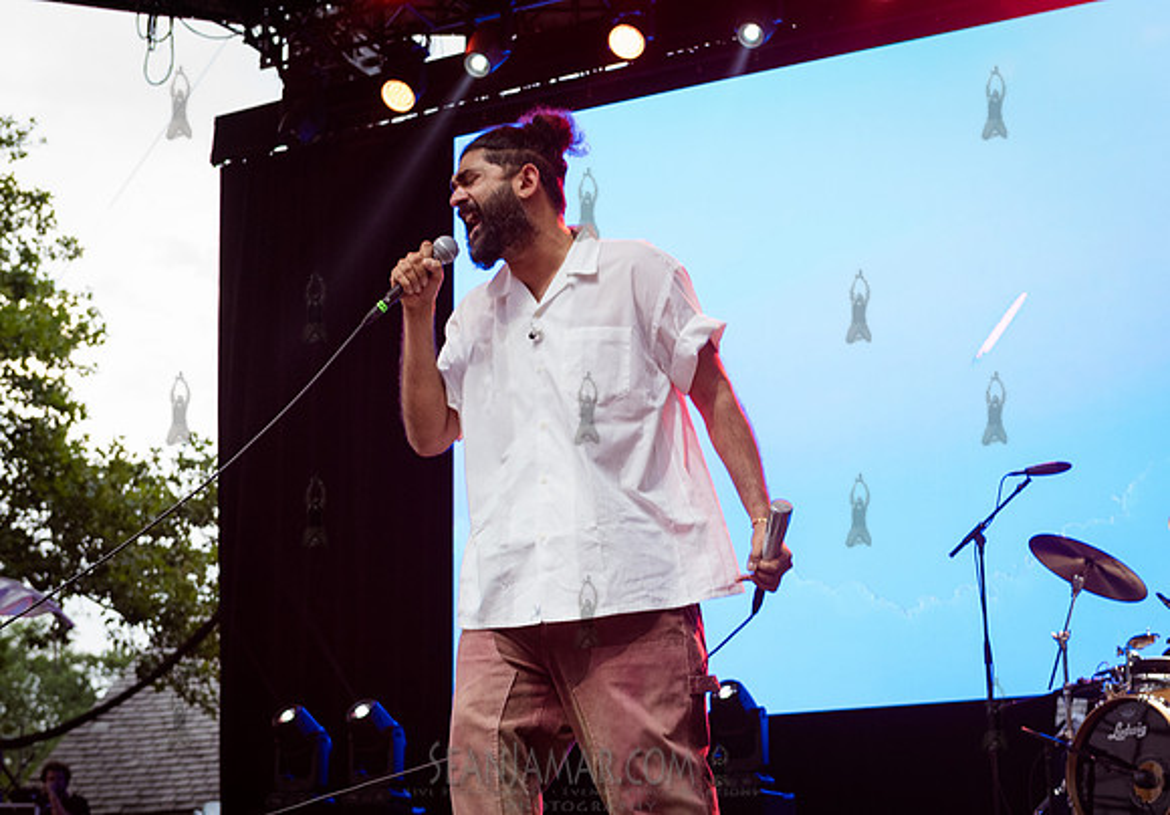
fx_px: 1971
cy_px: 450
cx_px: 619
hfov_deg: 33.1
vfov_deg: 23.4
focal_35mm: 60
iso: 2000
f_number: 4
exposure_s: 1/400
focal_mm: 52
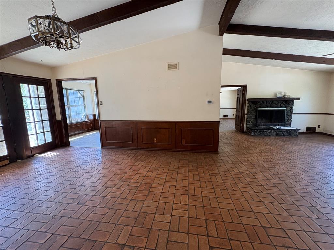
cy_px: 125
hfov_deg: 102.1
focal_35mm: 14
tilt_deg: -8.8
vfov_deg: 85.7
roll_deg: +0.9
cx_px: 167
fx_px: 135
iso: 250
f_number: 2.2
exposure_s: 1/90
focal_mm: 2.22
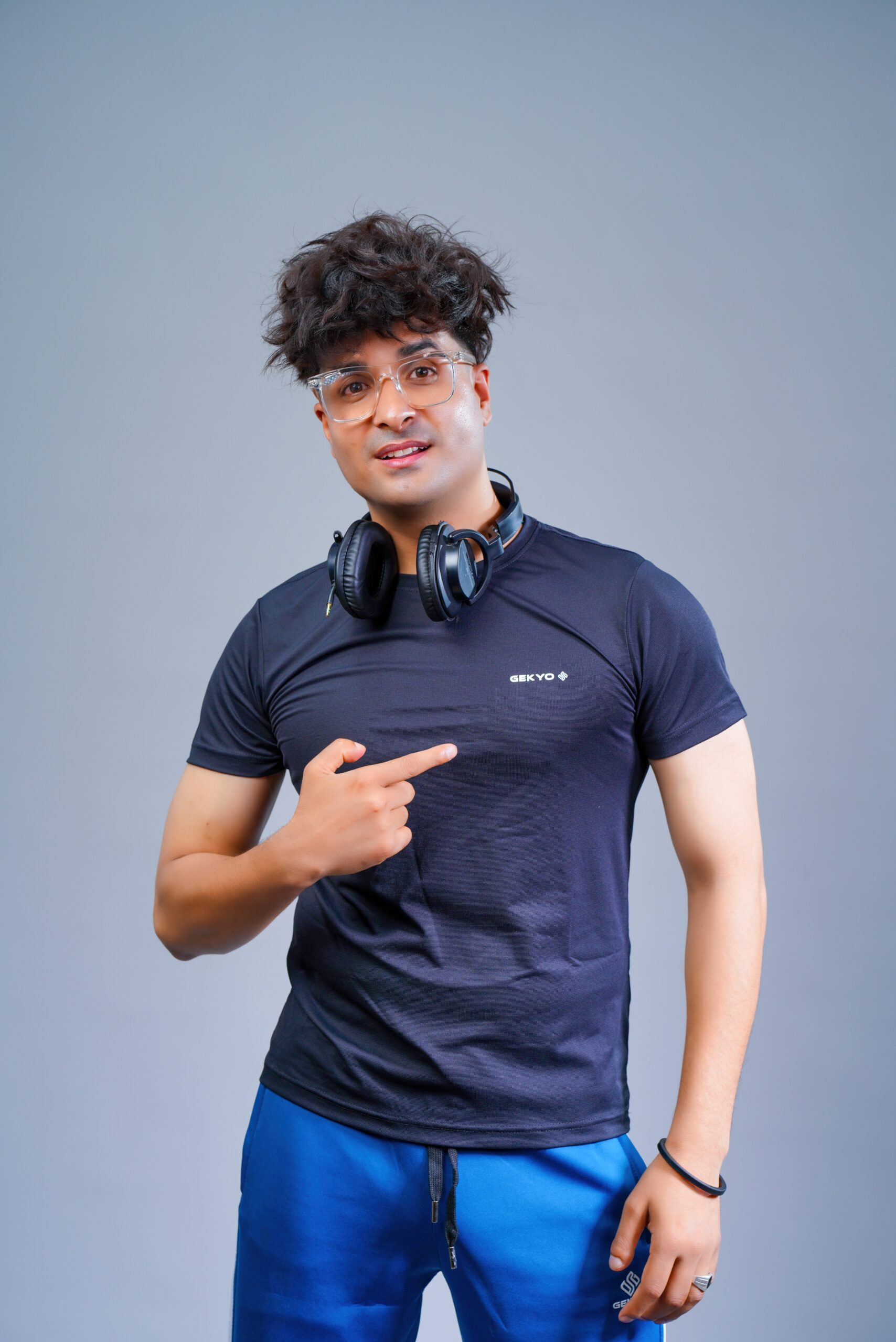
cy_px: 671
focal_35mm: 74
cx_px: 448
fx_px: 2761
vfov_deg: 27.3
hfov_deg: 18.4
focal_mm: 74
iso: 100
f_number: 5
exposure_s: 1/125
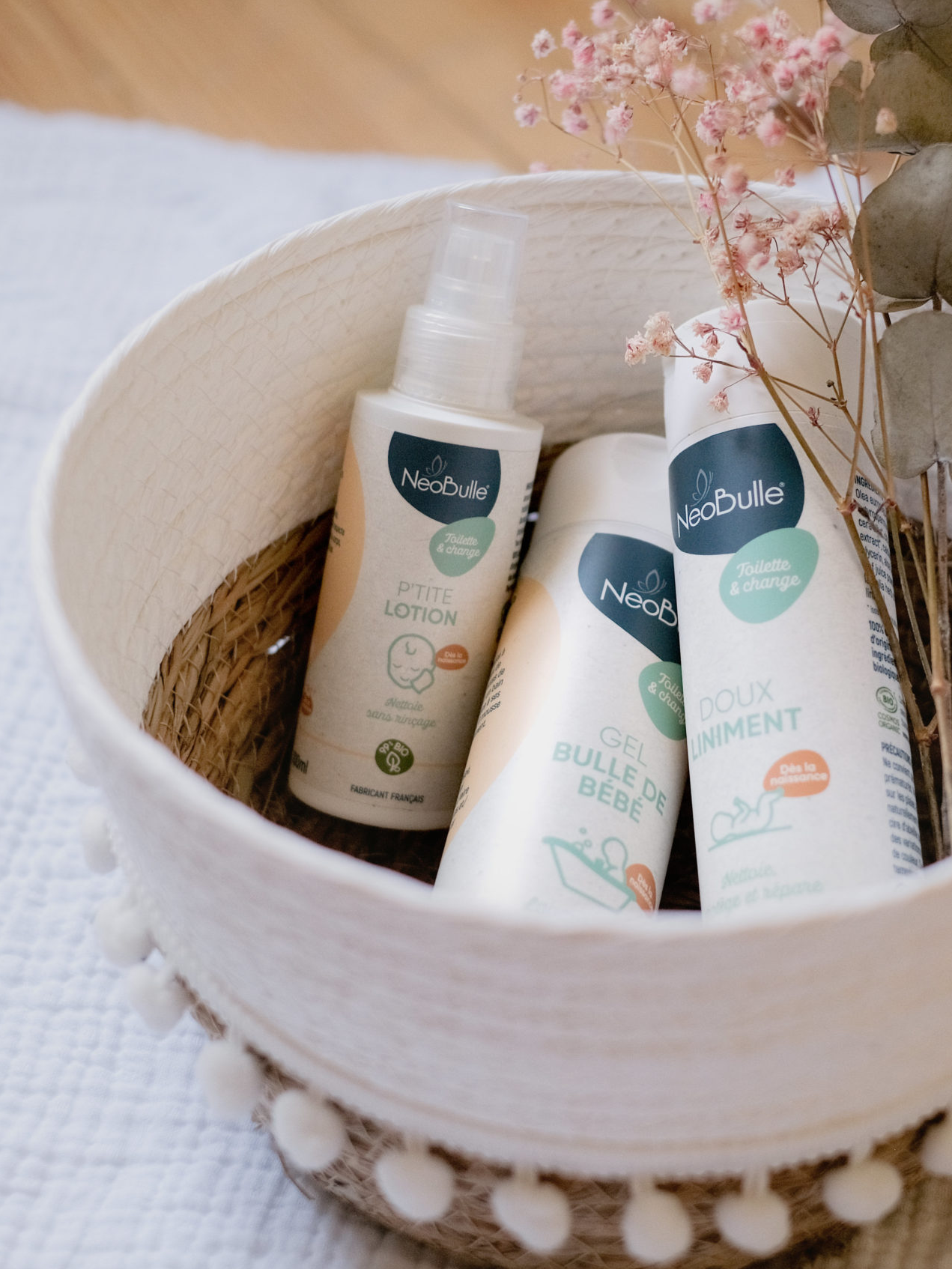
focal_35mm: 77
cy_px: 639
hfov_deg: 19.1
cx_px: 658
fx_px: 2823
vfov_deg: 25.3
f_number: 2
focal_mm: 35
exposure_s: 1/160
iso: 250
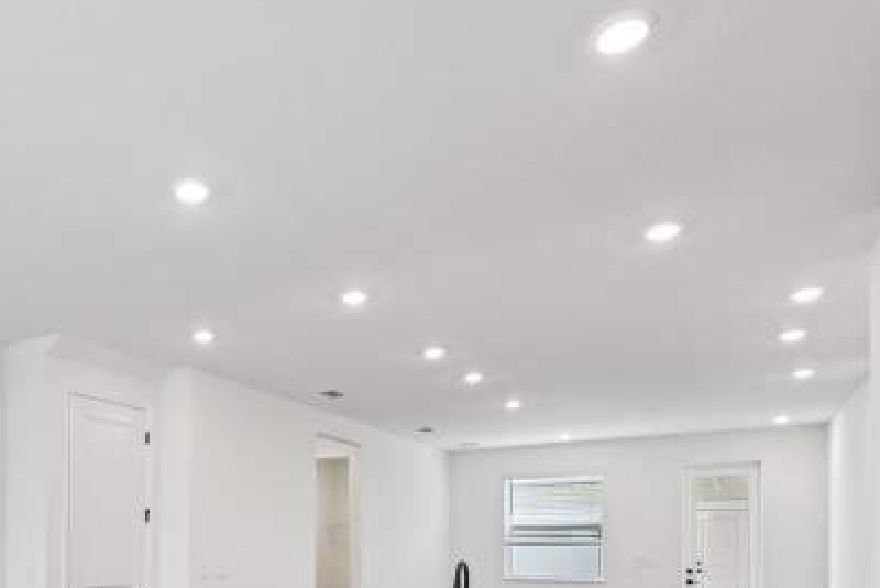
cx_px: 220
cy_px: 536
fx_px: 685
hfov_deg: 61.8
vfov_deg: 42.4
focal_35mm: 28
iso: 400
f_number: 8
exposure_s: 1/50
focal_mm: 14
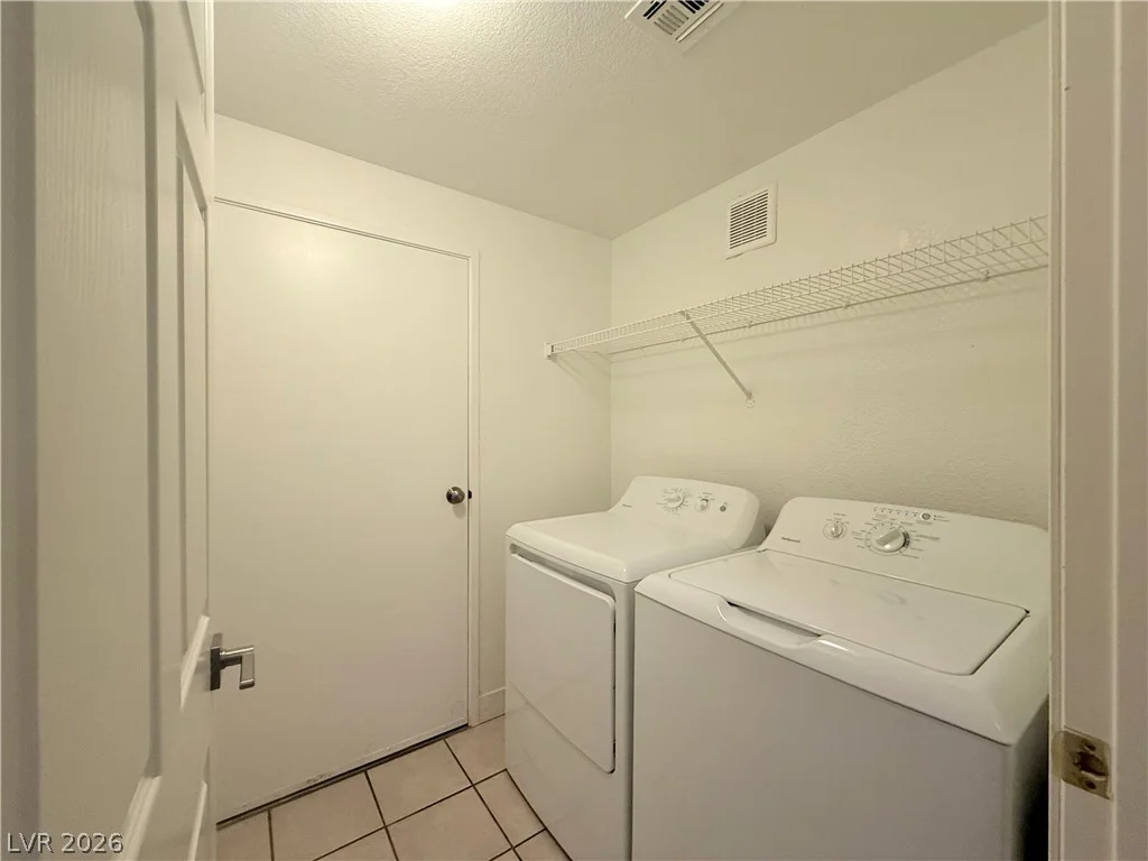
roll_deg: +0.1
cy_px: 430
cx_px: 574
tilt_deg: +0.6
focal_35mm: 14
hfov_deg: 102.1
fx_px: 464
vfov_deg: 85.7
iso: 320
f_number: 2.2
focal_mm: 2.22
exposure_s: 1/120
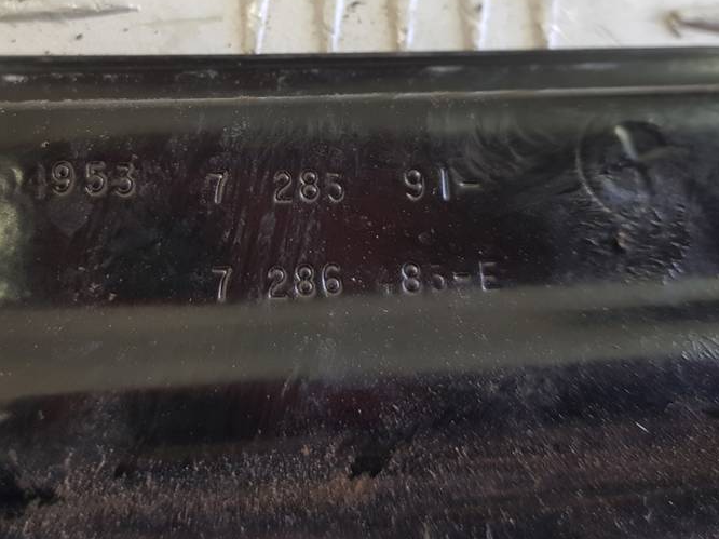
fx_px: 831
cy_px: 143
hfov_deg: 46.5
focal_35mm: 40
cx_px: 275
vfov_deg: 35.2
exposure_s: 1/100
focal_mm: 4.2
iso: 100
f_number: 1.7
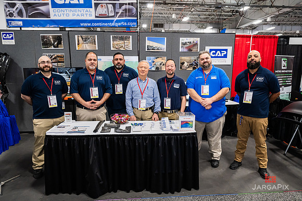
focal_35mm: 25
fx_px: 206
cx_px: 151
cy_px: 100
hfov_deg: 72.5
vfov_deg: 52.0
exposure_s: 1/200
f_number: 4
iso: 3200
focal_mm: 24
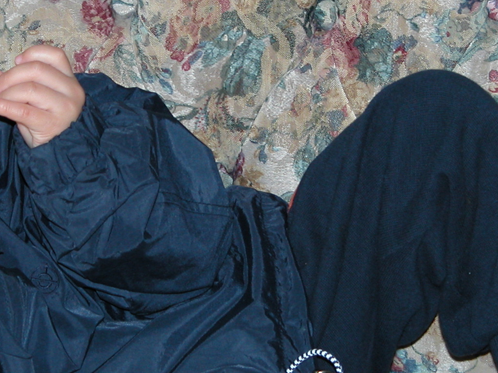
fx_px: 3093
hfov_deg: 9.2
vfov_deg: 6.9
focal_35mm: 215
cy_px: 246
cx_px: 149
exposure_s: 1/125
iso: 100
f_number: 3.5
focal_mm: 22.3
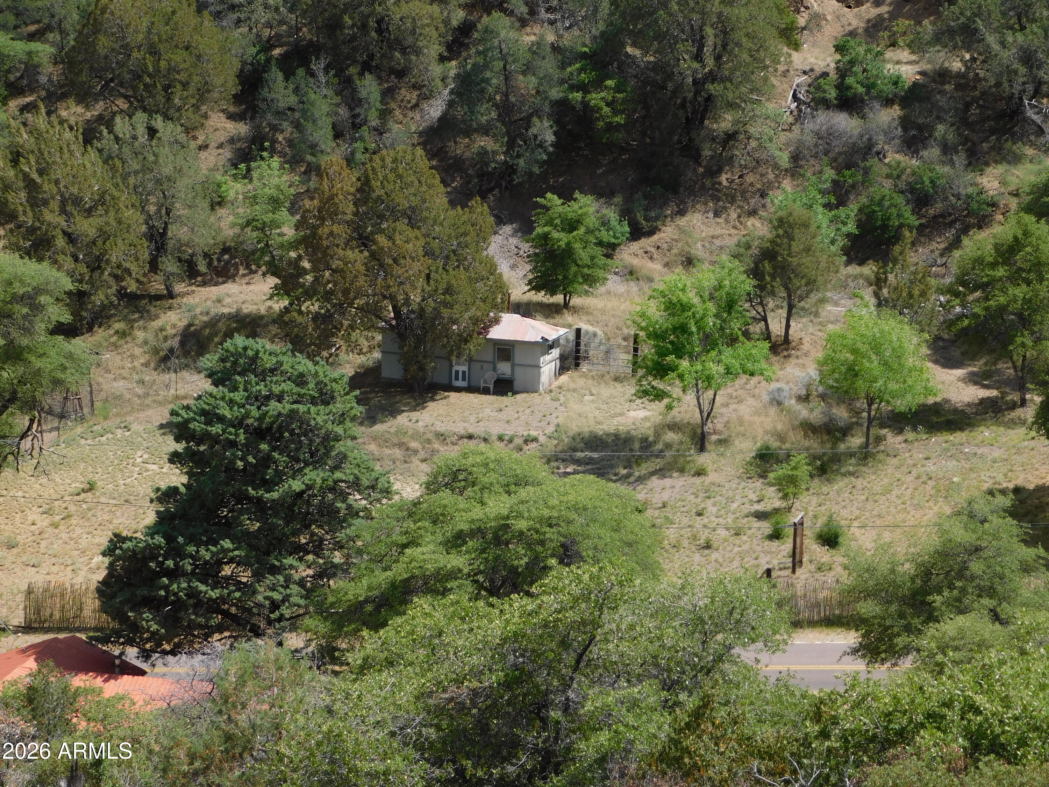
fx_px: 3000
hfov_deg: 19.8
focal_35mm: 99
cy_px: 394
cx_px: 524
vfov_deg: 14.9
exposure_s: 1/640
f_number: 4.6
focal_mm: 17.6
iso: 125
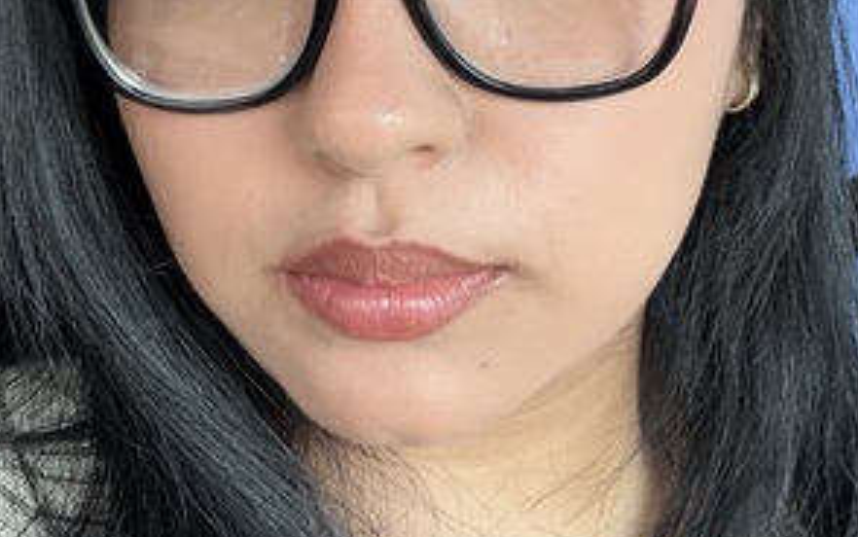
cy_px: 73
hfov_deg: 37.5
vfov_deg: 23.5
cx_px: 439
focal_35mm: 54
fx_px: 1263
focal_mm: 2.71
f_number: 1.9
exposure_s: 1/62
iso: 80
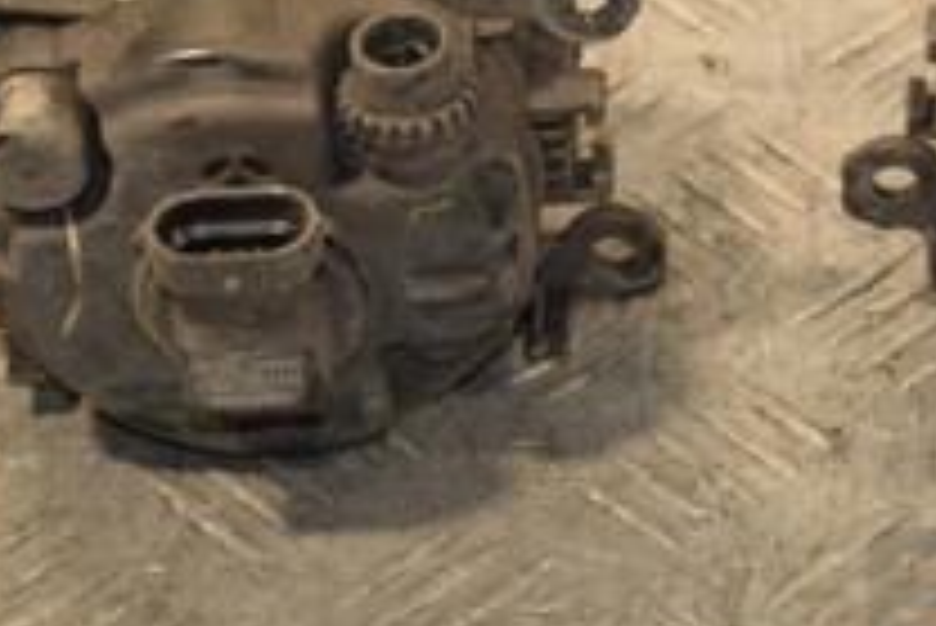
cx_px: 783
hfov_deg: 9.1
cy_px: -5
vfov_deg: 6.1
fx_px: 5854
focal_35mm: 225
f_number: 5
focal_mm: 52
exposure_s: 1/160
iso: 800
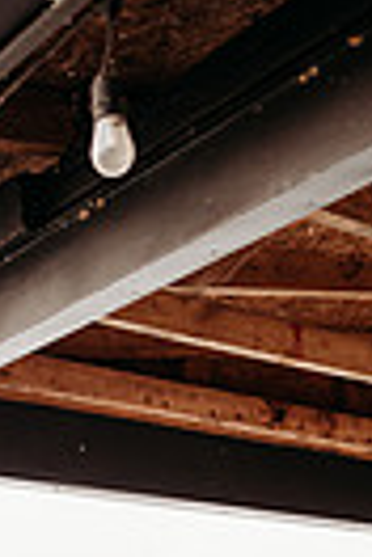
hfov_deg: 16.5
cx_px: 51
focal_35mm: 82
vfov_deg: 20.9
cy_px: 844
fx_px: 1271
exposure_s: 1/250
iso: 200
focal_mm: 24
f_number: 2.2
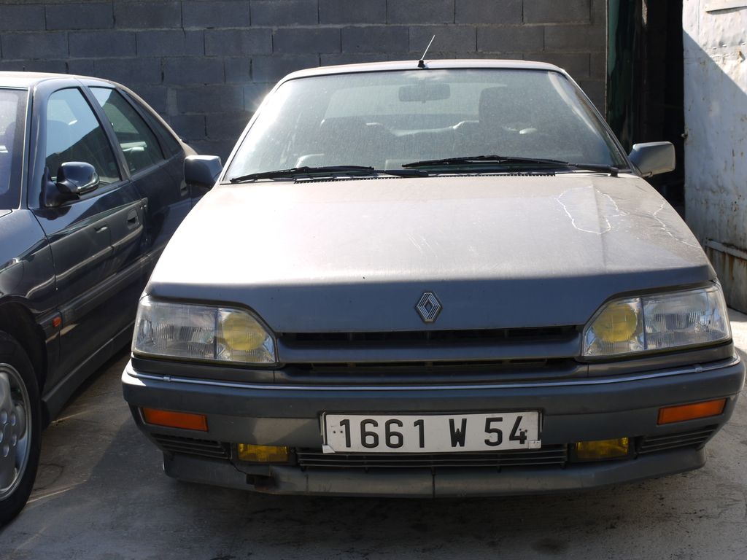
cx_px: 374
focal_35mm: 48
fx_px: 1036
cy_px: 280
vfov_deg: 30.3
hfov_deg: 39.7
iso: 100
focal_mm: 24
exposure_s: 1/200
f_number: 7.1
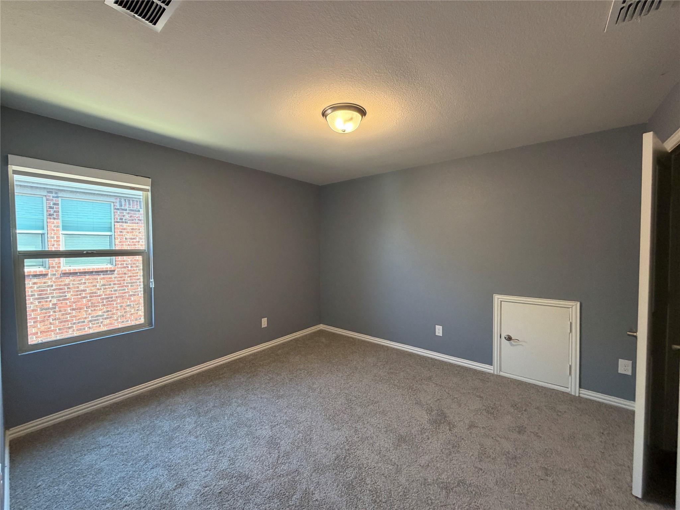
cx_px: 340
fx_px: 275
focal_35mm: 14
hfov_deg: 102.1
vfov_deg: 85.7
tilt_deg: -2.4
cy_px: 255
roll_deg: -0.3
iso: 250
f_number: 2.2
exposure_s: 1/60
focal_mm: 2.22
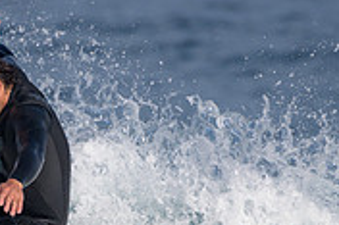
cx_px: -75
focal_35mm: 2022
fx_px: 19022
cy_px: 361
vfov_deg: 0.7
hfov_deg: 1.0
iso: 110
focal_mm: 500
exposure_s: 1/2000
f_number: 5.6
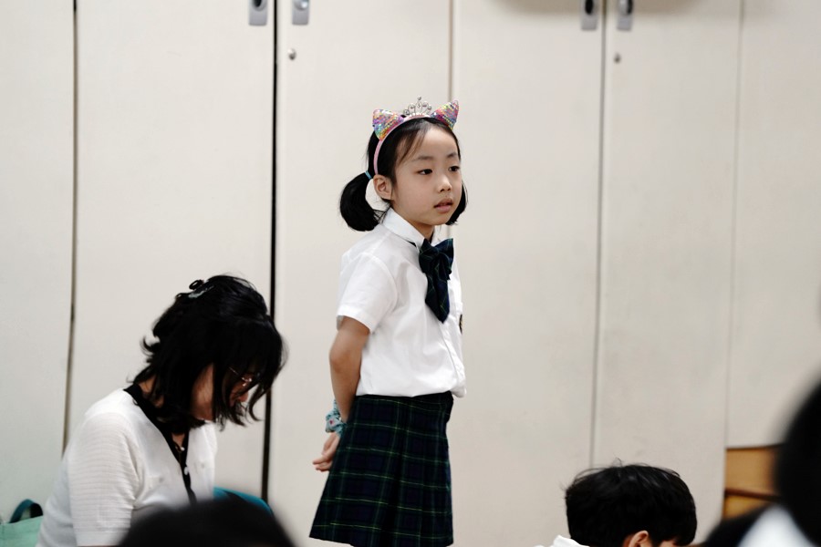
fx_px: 4561
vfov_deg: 6.9
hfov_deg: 10.3
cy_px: 274
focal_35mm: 200
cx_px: 410
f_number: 4.5
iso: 2000
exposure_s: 1/160
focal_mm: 200
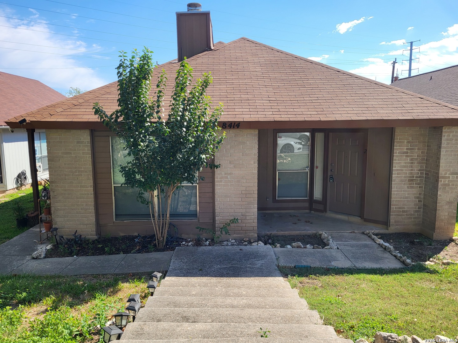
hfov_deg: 67.3
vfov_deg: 53.1
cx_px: 229
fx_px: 344
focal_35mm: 26
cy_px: 172
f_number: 1.8
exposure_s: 1/1920
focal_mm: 5.4
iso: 40
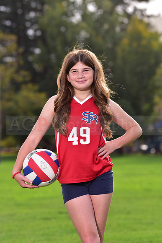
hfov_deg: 9.8
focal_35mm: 140
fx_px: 944
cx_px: 81
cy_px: 122
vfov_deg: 14.7
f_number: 5
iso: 125
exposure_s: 1/250
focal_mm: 140
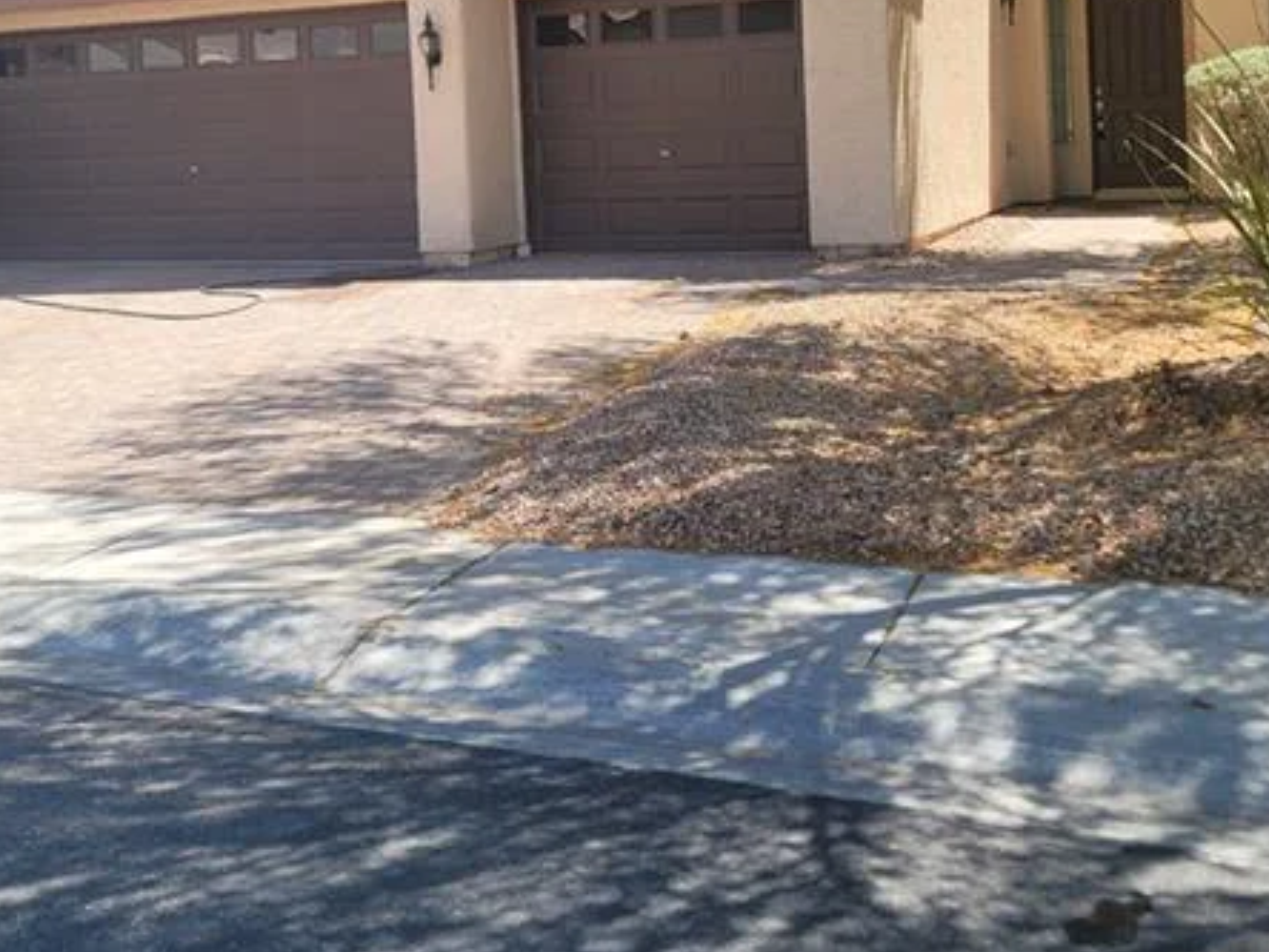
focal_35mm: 45
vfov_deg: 31.1
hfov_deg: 42.0
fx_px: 1650
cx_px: 543
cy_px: 152
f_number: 1.8
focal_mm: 7
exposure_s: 1/535
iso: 20
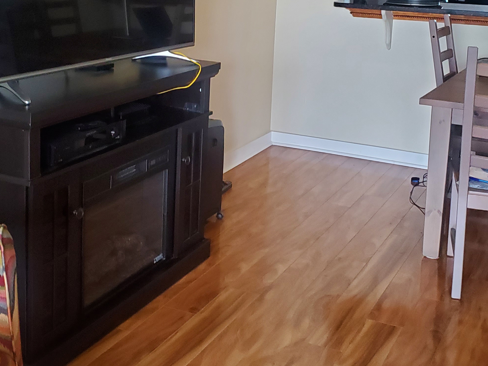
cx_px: 244
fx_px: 747
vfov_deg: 26.9
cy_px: 63
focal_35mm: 53
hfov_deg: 36.2
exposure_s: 1/40
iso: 320
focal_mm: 4.3
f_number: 2.4
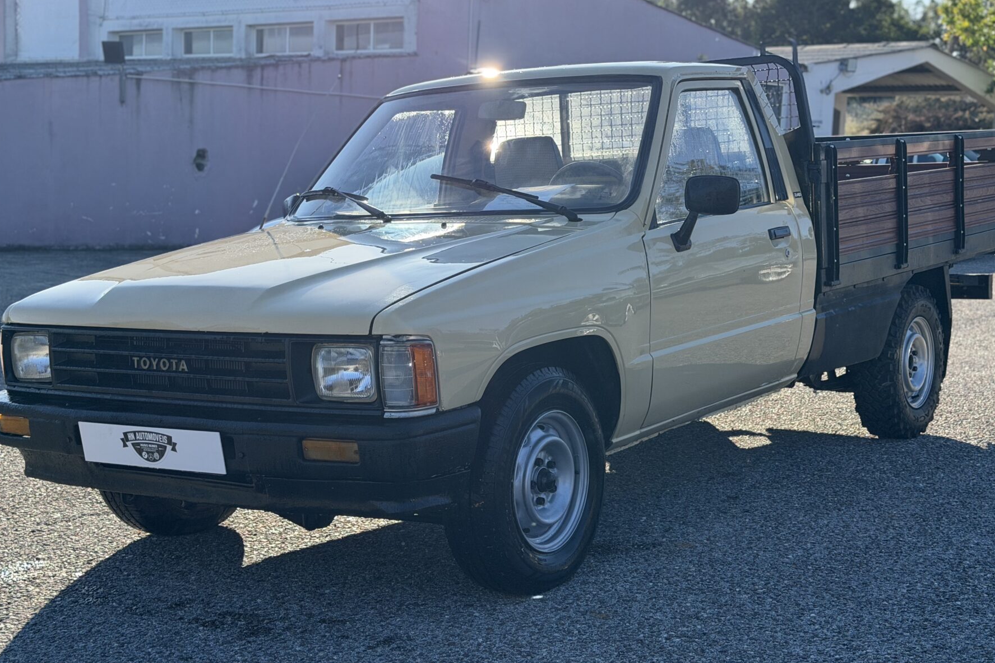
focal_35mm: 54
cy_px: 330
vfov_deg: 25.1
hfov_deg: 36.9
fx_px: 1492
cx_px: 503
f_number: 1.78
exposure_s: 1/1754
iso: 100
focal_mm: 6.76
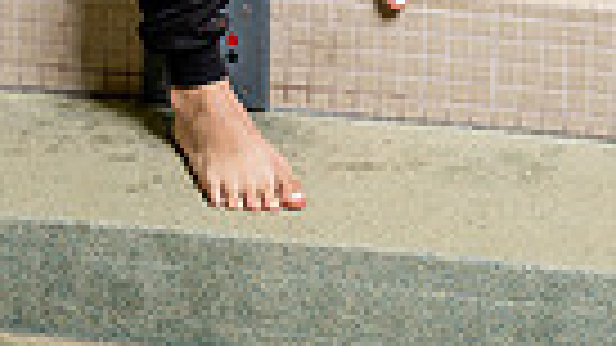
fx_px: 3038
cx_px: 157
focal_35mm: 186
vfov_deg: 6.2
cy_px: -562
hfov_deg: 11.6
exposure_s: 1/200
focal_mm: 54
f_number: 4
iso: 400
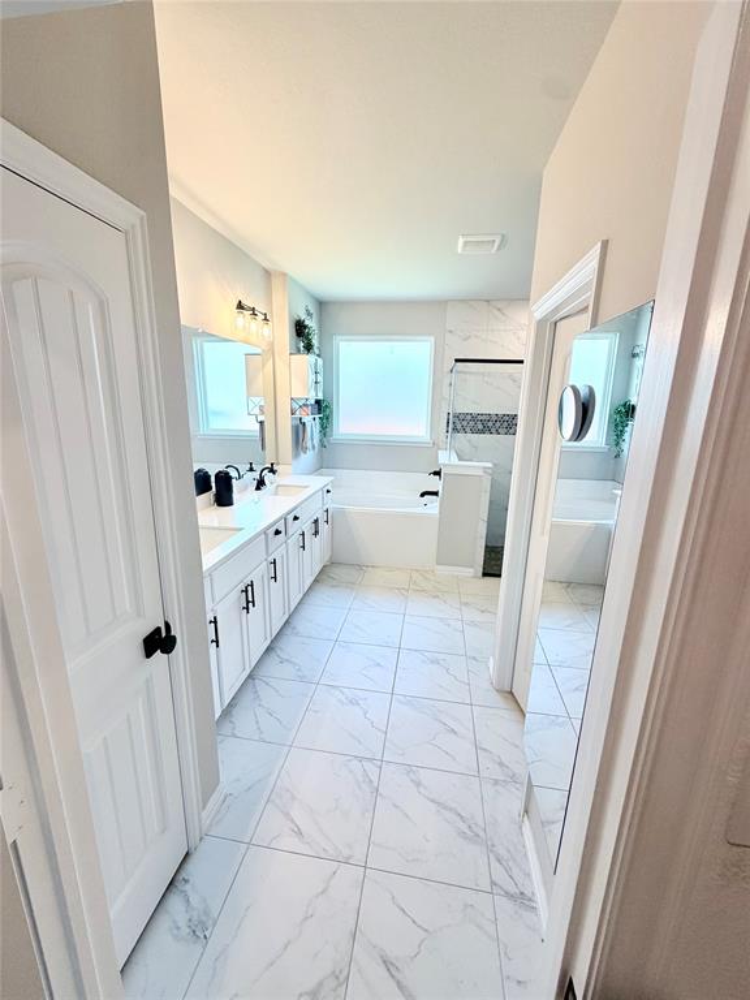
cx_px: 375
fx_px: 404
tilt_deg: -13.5
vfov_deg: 102.1
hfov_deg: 85.7
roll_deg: -1.5
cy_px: 500
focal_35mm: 14
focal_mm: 2.22
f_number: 2.2
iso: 125
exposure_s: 1/120
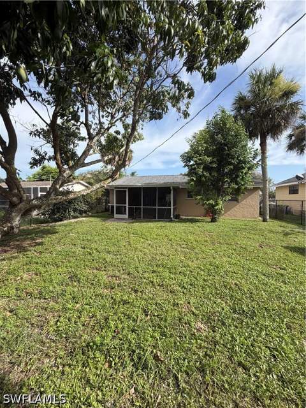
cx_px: 153
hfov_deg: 85.7
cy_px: 204
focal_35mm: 14
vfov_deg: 102.1
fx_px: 165
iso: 40
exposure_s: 1/770
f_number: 2.2
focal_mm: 2.22
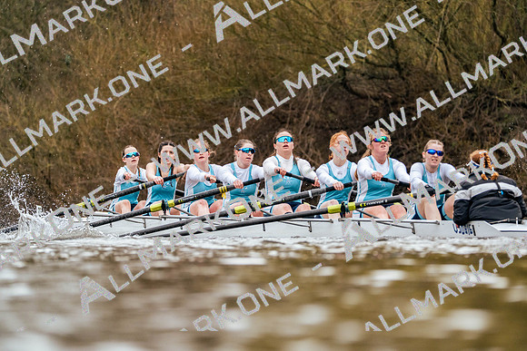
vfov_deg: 3.5
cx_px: 264
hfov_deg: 5.2
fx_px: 5769
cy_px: 176
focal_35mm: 394
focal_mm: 394
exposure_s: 1/2000
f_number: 6.3
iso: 2000
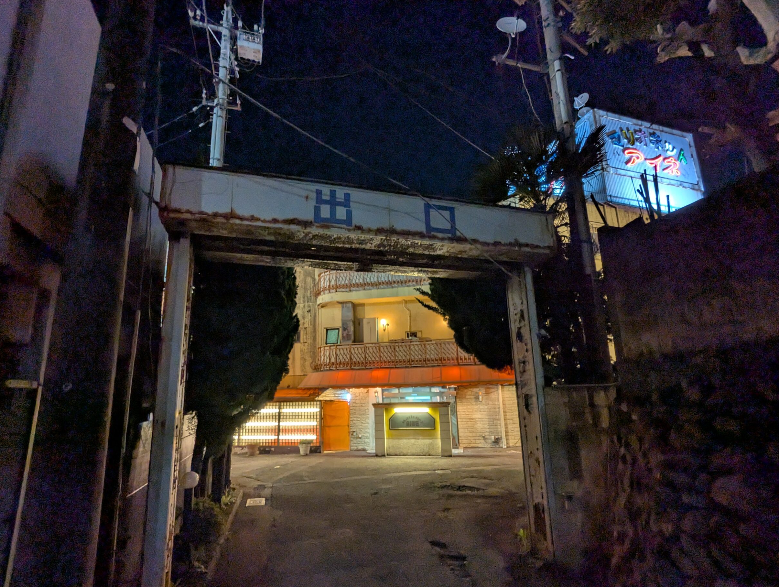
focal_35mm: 17
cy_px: 309
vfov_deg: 74.8
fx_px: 383
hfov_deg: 90.9
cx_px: 377
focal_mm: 2.35
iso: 323
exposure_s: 1/23.8
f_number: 2.2
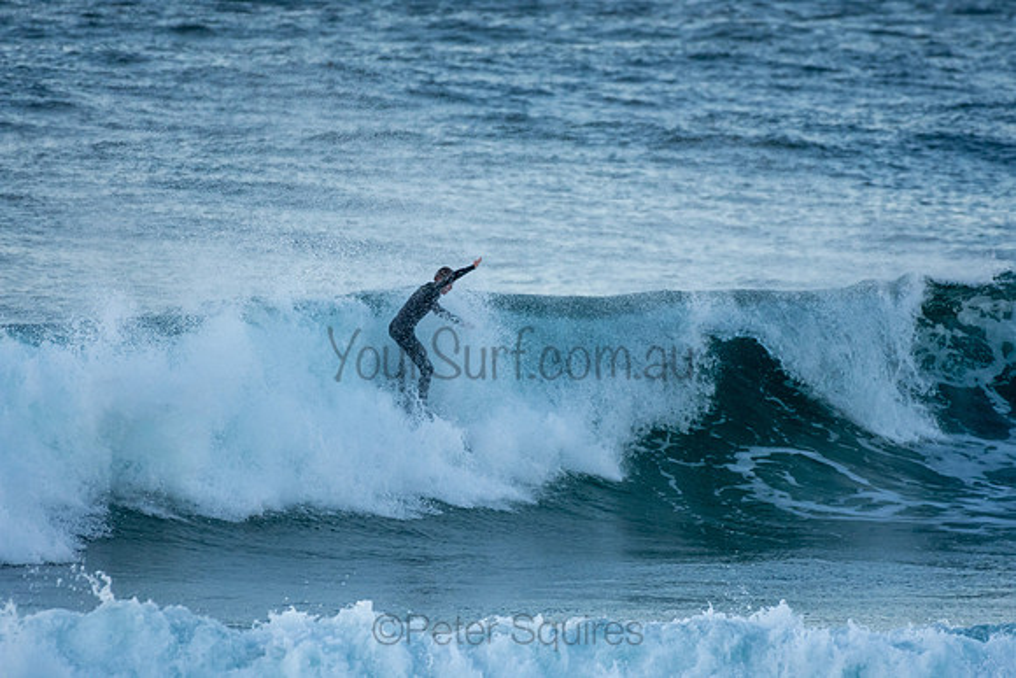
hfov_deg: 2.7
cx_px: 508
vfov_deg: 1.8
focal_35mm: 750
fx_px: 21171
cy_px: 339
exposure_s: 1/1250
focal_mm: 500
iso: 1100
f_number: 5.6
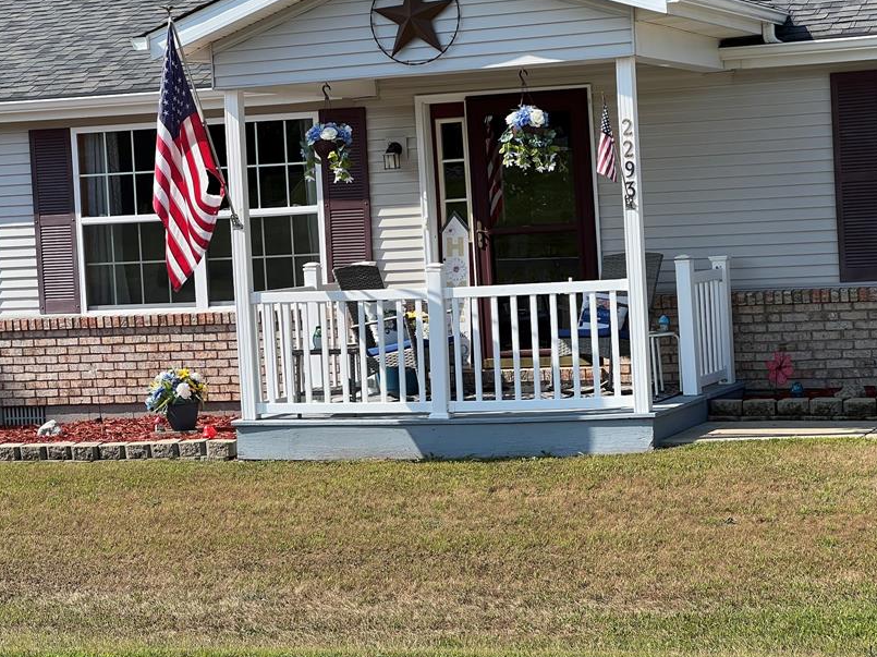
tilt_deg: -2.3
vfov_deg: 15.1
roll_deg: +3.4
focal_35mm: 98
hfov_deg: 20.0
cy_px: 304
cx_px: 447
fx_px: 2482
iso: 32
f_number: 2.8
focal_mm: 9
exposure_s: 1/515
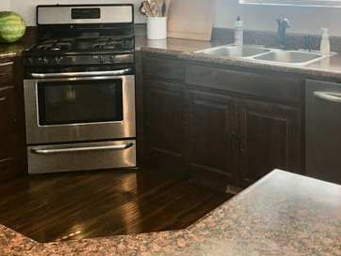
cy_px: 37
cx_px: 226
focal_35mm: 51
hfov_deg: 37.1
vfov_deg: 27.7
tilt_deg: -7.2
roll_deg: +0.0
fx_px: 502
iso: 32
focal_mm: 4.15
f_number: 2.2
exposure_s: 1/30
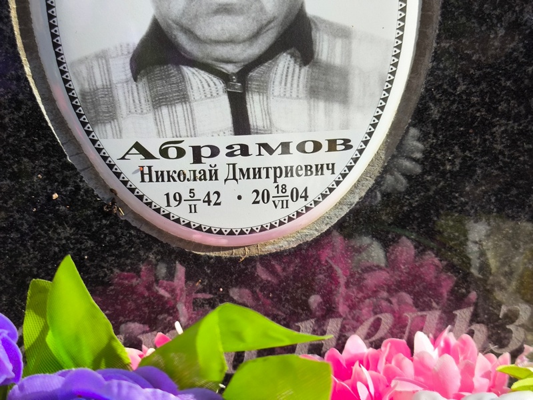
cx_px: 266
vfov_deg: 29.1
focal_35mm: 50
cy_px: 200
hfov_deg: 38.2
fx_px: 770
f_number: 1.7
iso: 50
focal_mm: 4.71
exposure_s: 1/1201
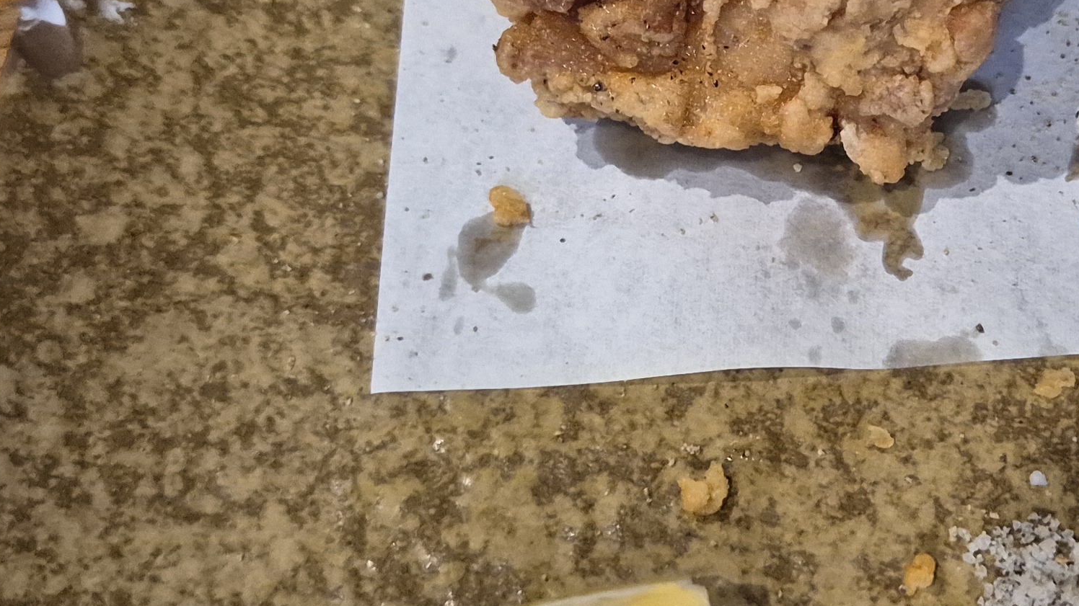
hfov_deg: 31.0
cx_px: 775
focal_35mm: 67
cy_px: 197
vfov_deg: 17.9
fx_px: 1917
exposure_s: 1/60
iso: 1000
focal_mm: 5.4
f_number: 1.8
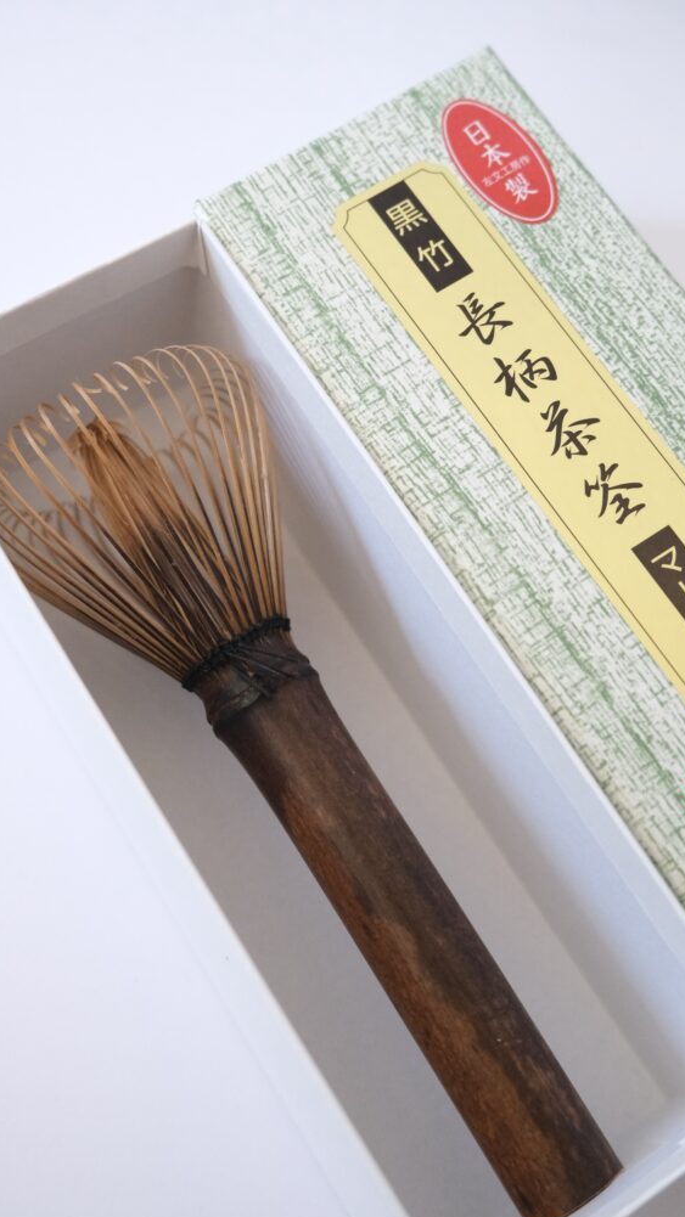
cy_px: 603
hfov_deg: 26.5
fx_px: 1453
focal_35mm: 45
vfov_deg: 45.5
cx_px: 295
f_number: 4.5
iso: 3200
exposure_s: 1/100
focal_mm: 28
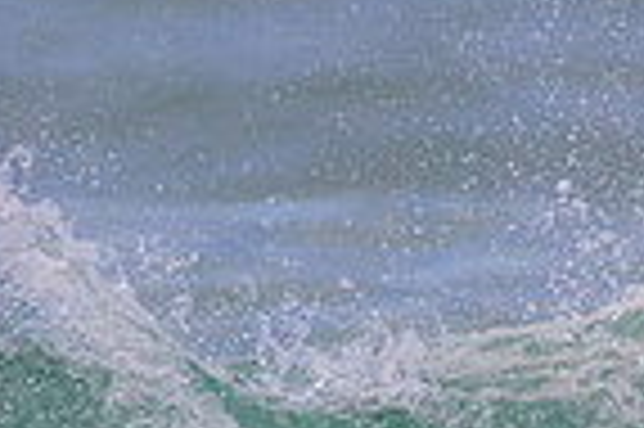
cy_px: 660
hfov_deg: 0.6
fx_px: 58054
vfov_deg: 0.4
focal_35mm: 3249
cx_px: -113
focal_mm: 800
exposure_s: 1/1250
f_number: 11
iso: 1400
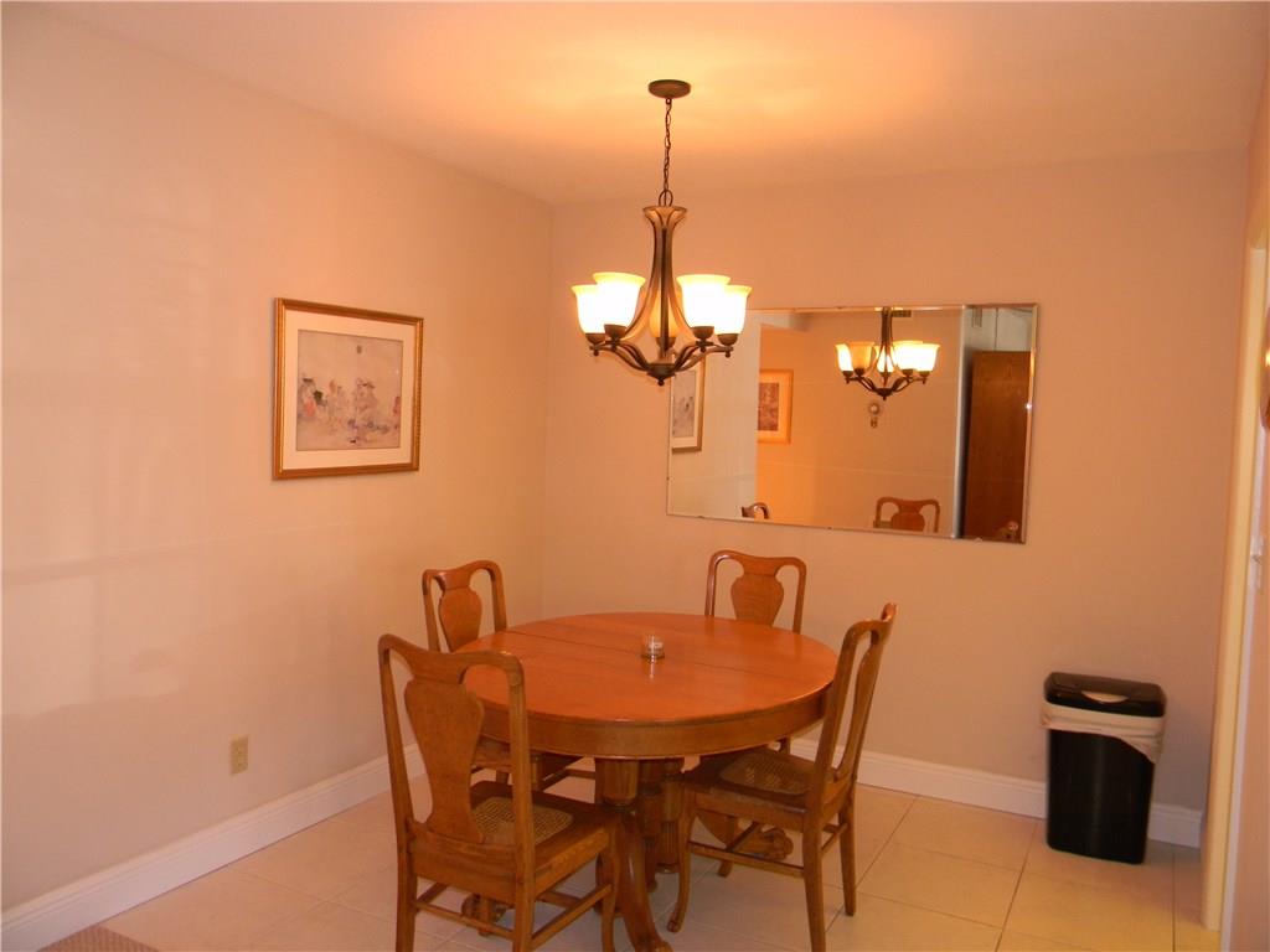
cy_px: 476
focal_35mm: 28
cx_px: 635
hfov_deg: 63.4
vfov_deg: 49.7
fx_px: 1027
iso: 170
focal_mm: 5
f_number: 3.5
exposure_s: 1/30
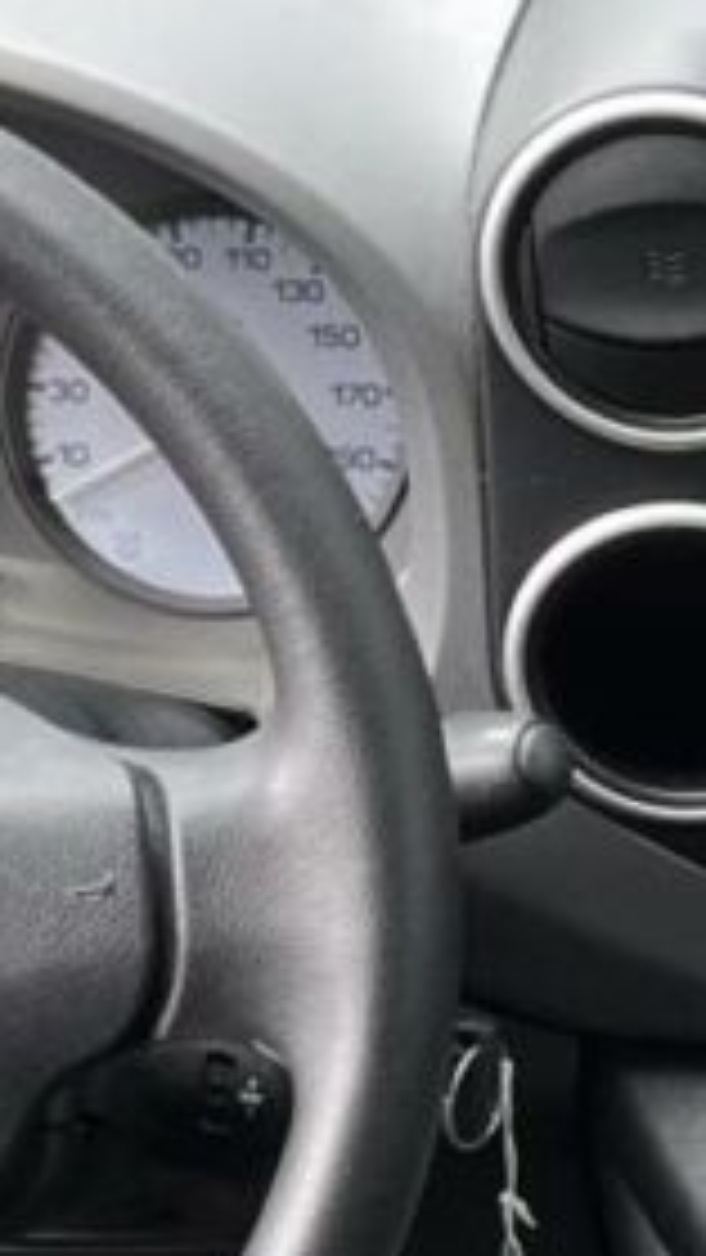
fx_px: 5190
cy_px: 891
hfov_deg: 7.6
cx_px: 1142
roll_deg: -3.7
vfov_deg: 13.7
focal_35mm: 156
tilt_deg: -36.3
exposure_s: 1/122
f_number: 1.6
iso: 50
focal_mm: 5.1
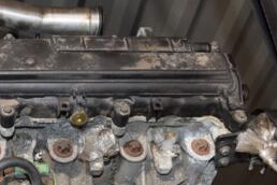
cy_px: 148
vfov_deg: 18.5
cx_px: 39
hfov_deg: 26.9
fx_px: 563
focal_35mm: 73
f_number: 5
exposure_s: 1/60
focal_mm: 21
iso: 800
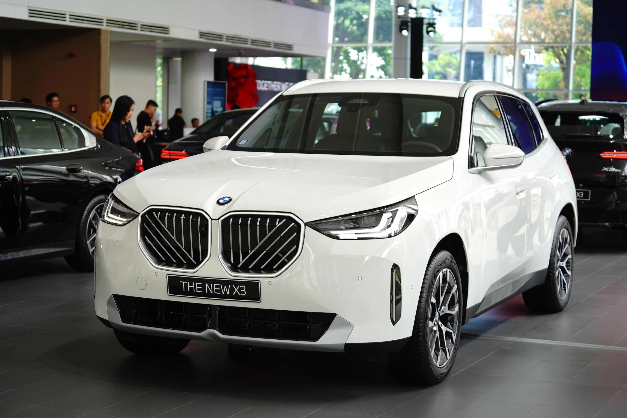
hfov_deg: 28.8
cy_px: 209
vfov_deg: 19.5
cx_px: 314
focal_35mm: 70
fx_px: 1219
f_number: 4
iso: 320
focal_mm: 70
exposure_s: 1/125
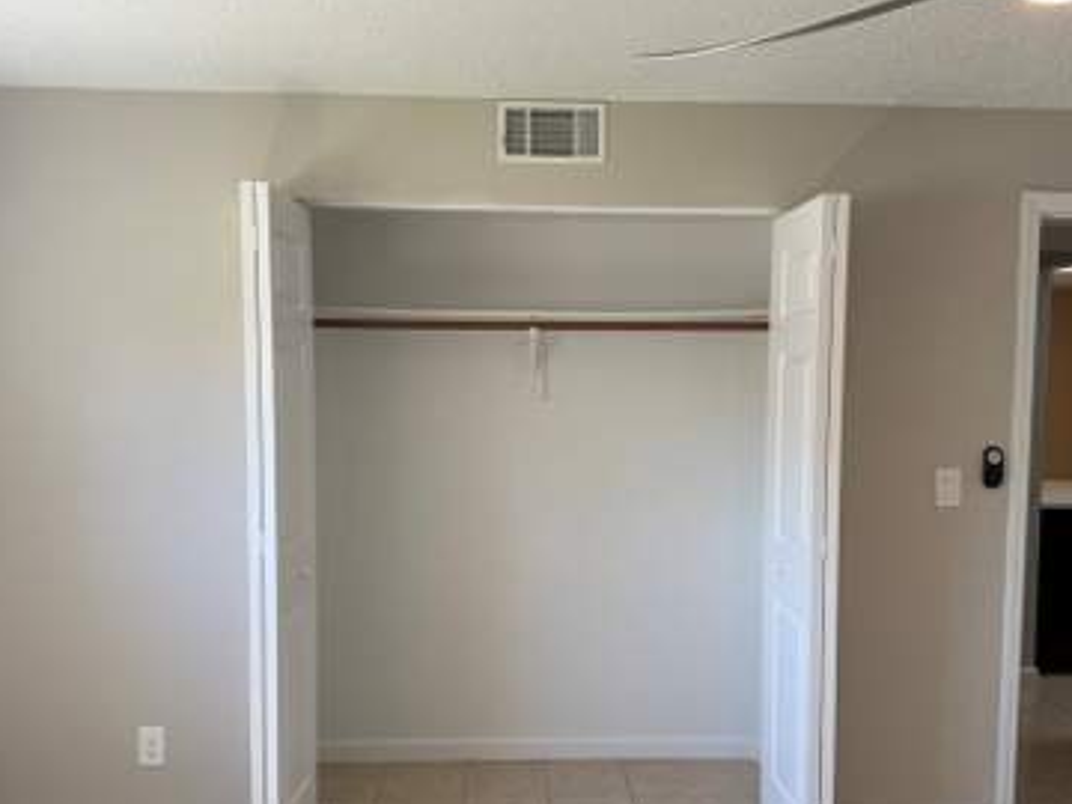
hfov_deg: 56.8
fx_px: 991
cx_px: 554
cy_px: 453
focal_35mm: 32
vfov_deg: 44.1
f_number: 1.78
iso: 64
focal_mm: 6.76
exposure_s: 1/120
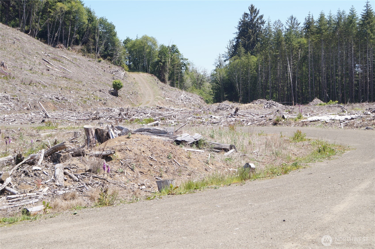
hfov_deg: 37.9
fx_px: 546
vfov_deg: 25.7
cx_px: 188
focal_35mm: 52
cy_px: 124
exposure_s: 1/160
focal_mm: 35
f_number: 8
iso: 100
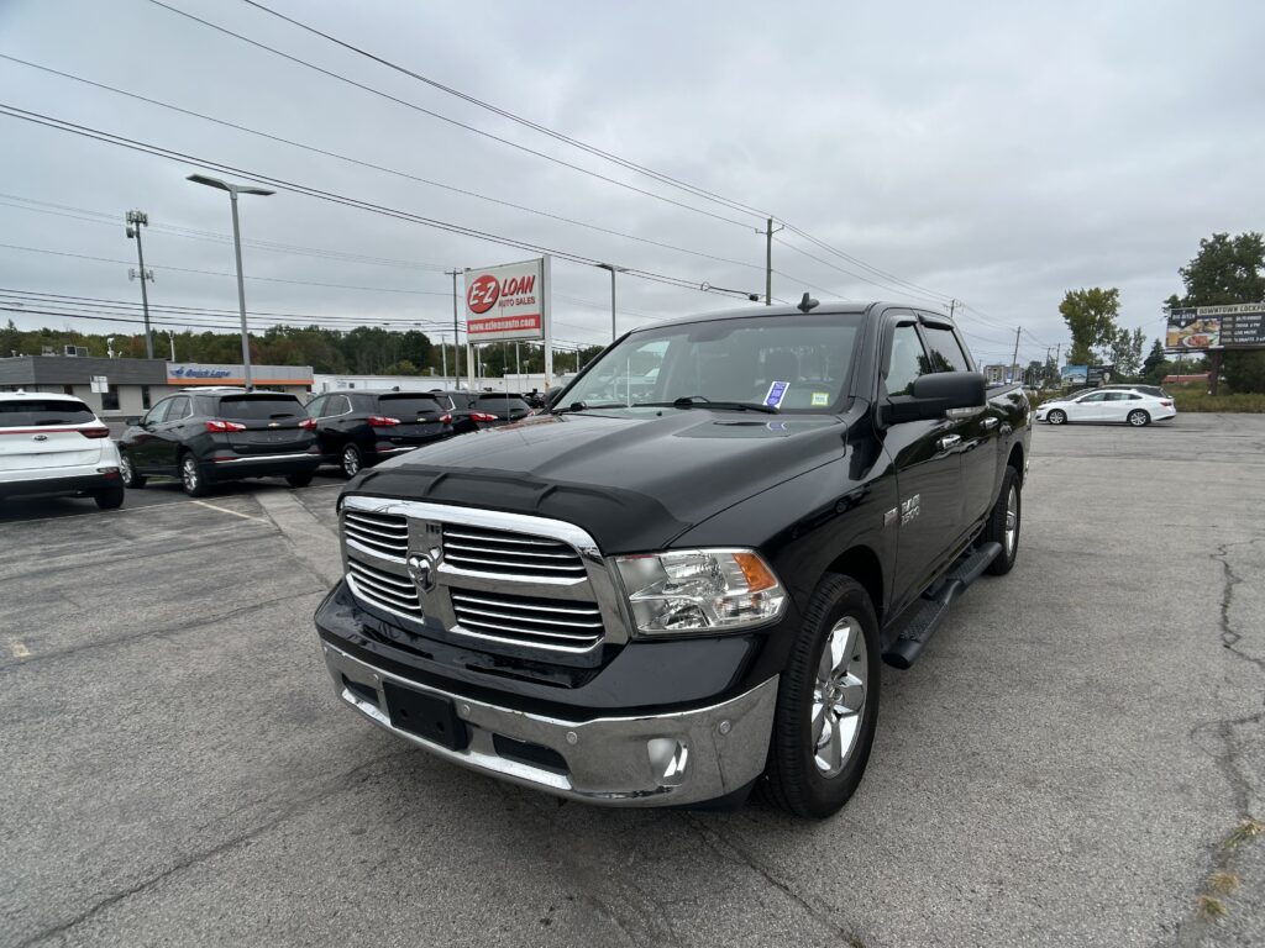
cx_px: 632
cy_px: 474
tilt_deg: -6.3
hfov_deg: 67.3
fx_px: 950
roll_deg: +0.8
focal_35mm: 26
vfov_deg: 53.1
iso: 50
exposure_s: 1/2208
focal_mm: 5.7
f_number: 1.5
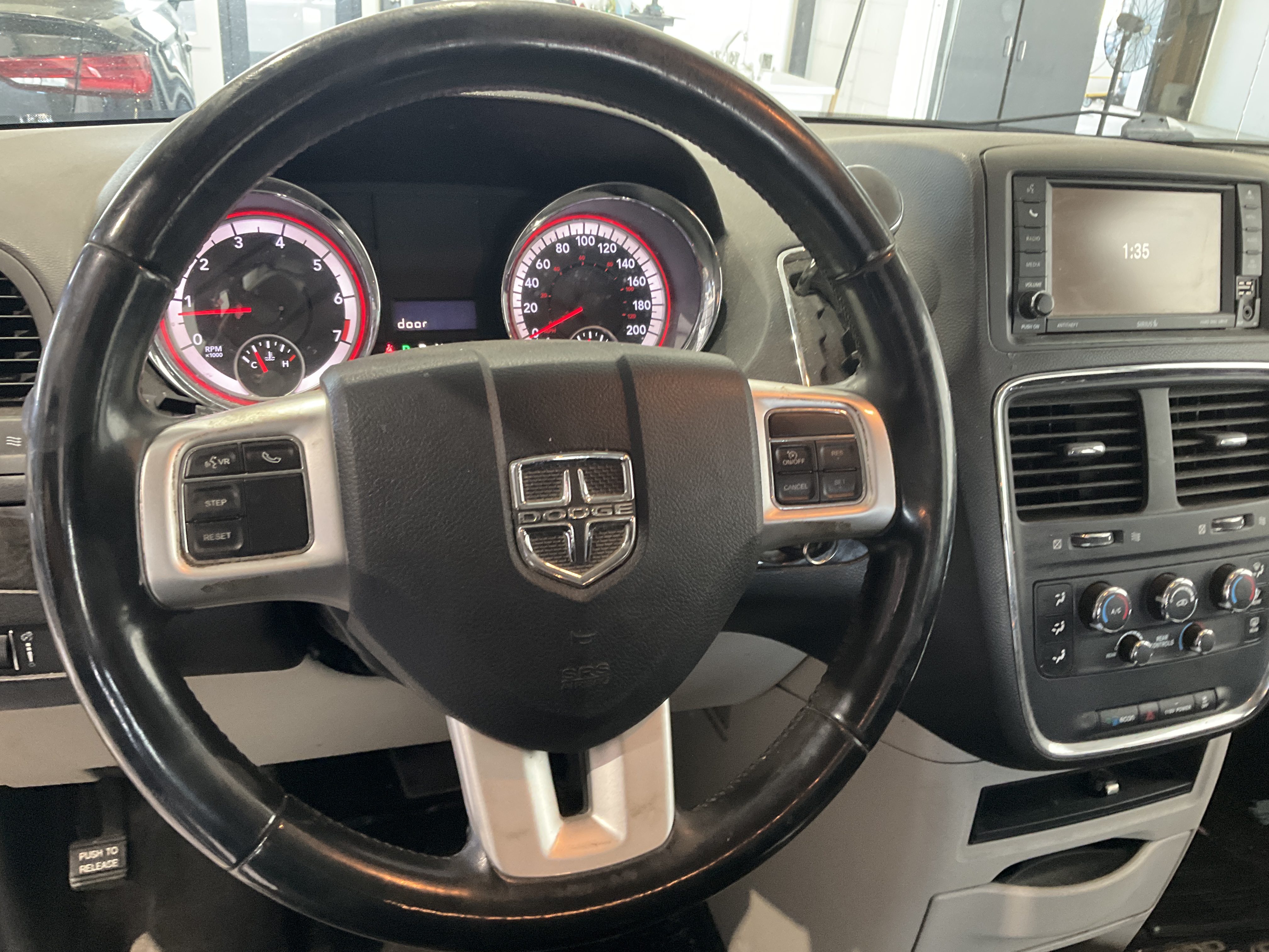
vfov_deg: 48.2
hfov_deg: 61.7
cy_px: 476
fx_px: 1063
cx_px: 634
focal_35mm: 29
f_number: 1.8
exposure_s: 1/40
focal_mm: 3
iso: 320
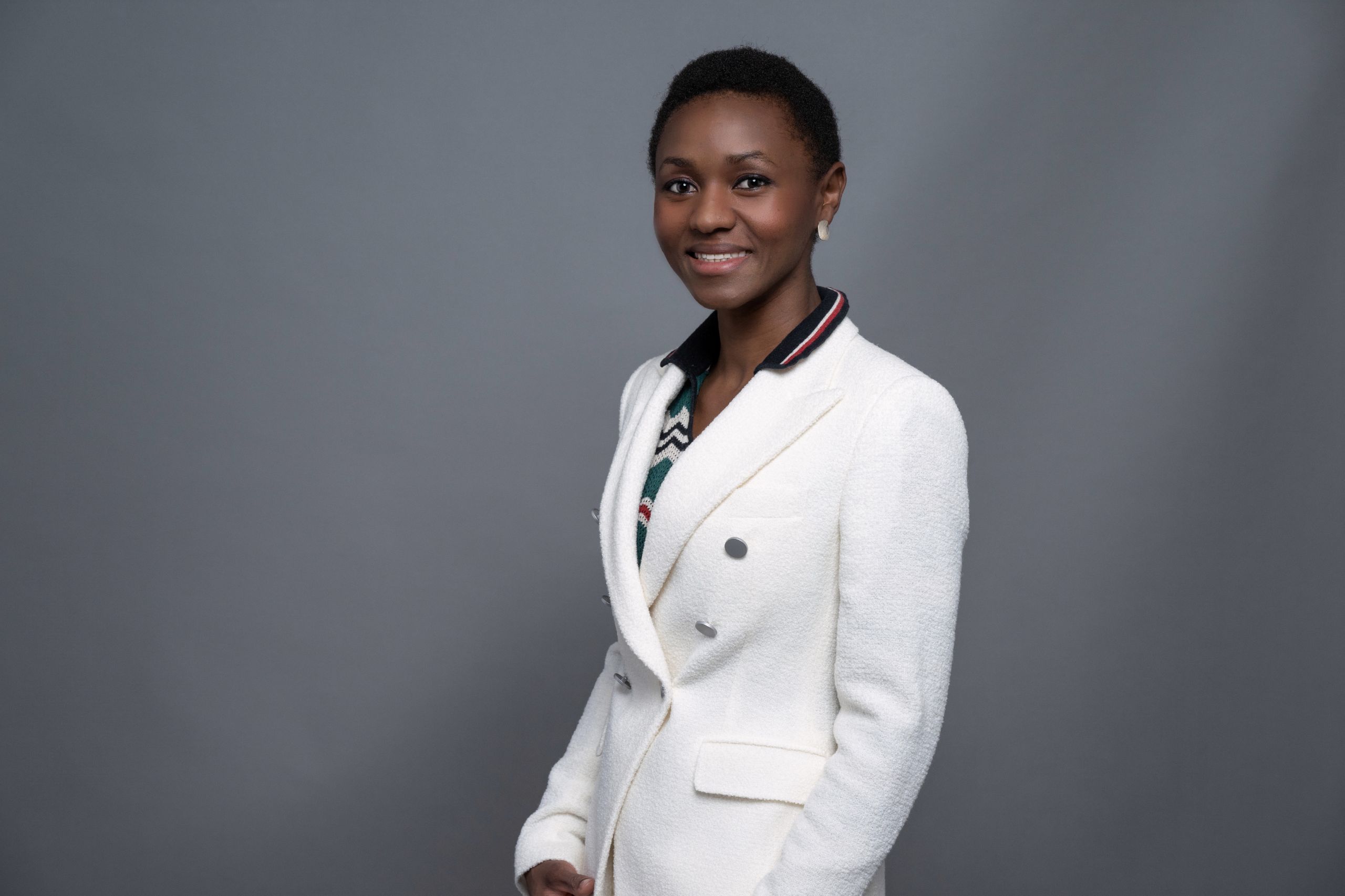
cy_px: 448
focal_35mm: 64
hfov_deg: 31.4
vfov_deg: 21.2
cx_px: 672
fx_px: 2391
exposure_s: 1/160
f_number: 7.1
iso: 320
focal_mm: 64
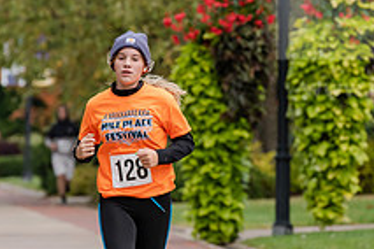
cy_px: 125
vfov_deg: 2.5
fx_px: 5662
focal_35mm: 545
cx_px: 223
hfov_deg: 3.8
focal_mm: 200
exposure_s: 1/500
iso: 500
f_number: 5
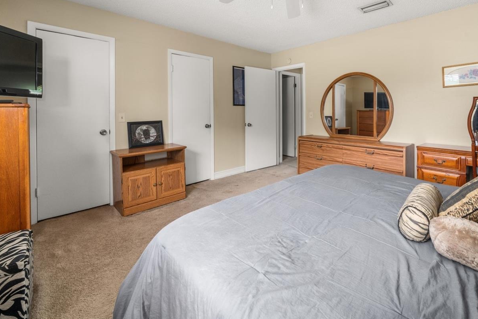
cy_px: 109
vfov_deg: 71.8
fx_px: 212
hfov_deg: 95.4
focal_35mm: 16
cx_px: 289
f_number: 11
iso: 400
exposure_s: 1
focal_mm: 12
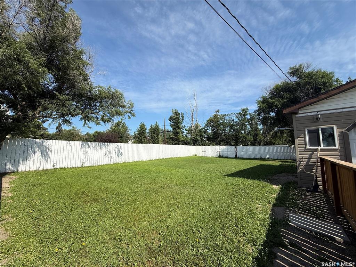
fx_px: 144
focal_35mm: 14
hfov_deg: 102.1
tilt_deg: +6.3
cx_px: 178
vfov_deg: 85.7
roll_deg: -0.2
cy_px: 134
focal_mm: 2.22
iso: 50
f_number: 2.2
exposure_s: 1/2976
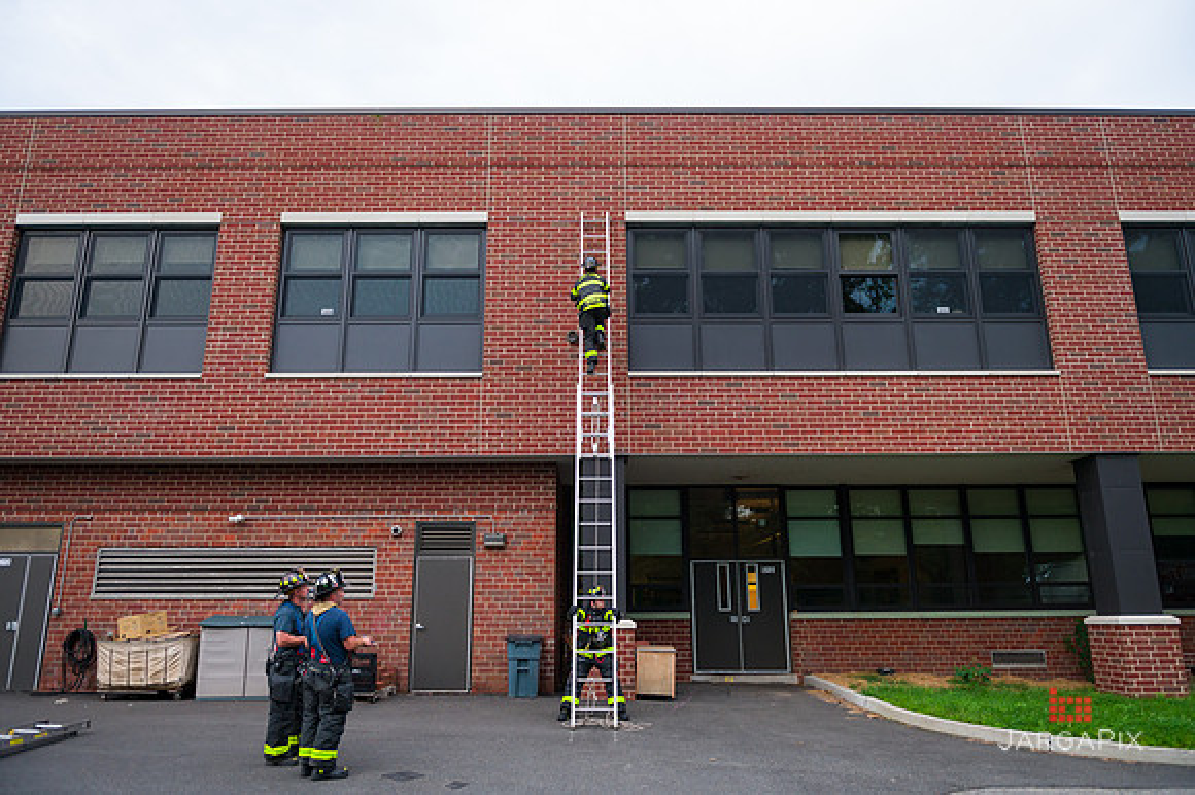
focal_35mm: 24
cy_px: 398
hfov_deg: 73.8
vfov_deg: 53.1
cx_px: 598
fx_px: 796
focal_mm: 24
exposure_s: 1/200
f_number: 3.2
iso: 500
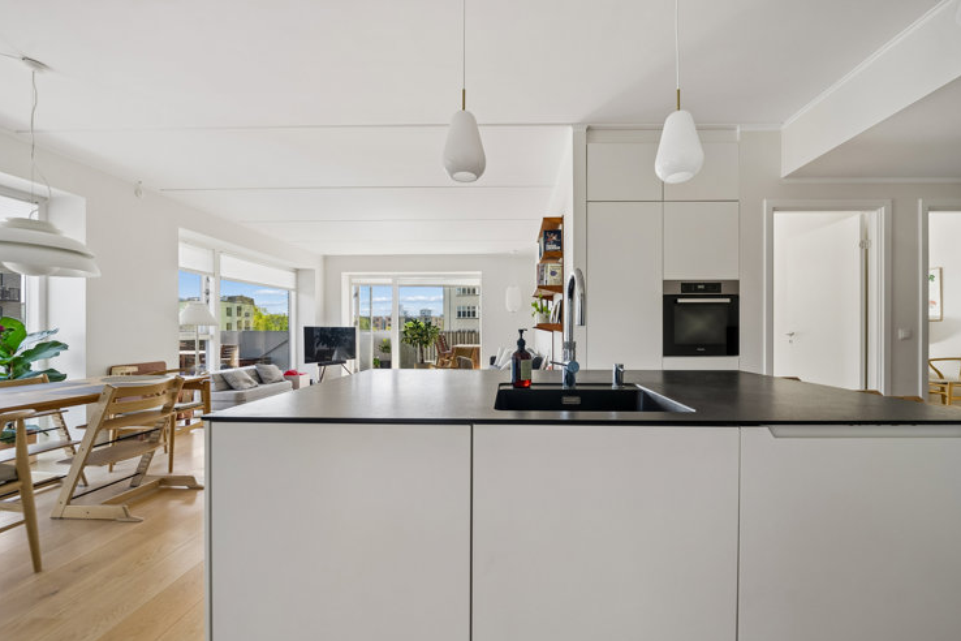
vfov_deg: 85.4
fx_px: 347
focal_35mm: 13
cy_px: 335
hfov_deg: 108.3
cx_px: 497
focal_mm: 12
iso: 320
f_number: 5.6
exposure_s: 1/125
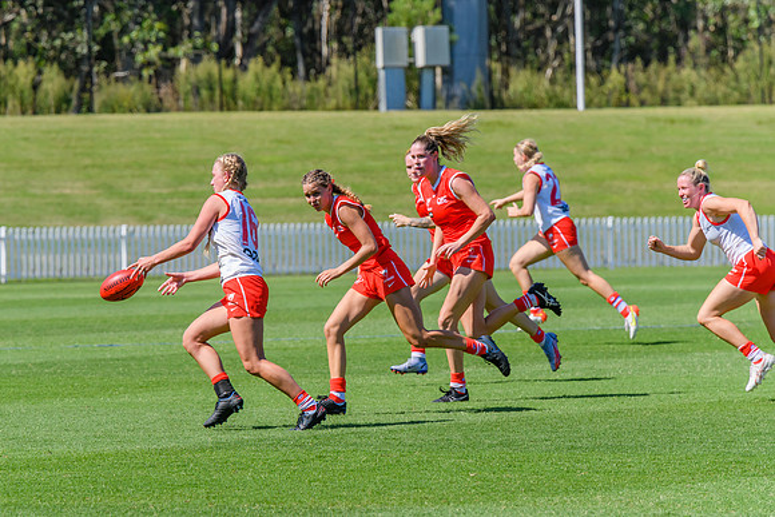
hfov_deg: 6.0
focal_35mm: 346
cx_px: 297
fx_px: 7451
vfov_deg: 4.0
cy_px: 268
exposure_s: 1/2000
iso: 800
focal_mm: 280
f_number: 7.1
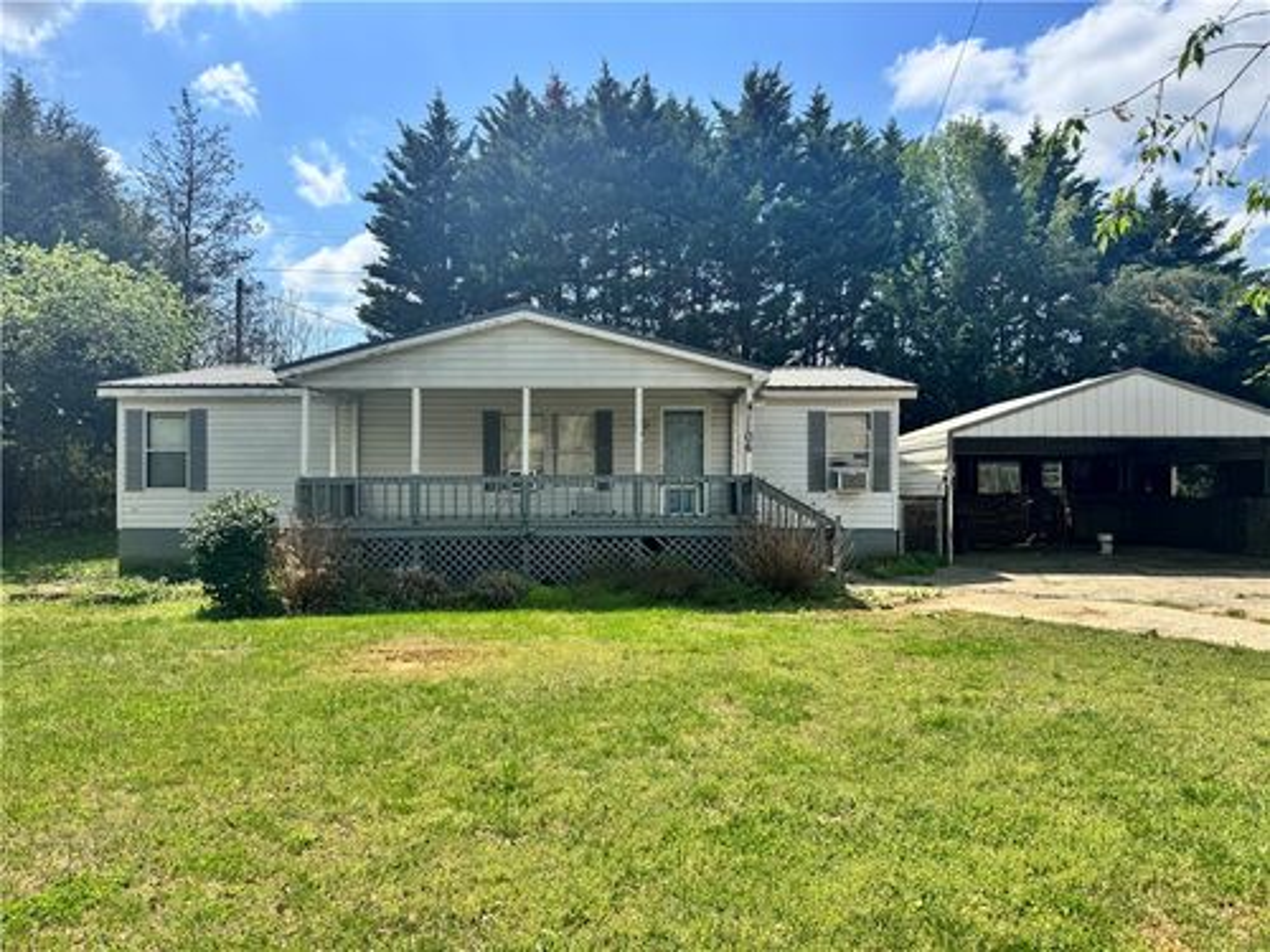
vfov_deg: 56.8
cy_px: 476
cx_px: 635
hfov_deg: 71.6
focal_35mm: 24
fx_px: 881
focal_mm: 6.76
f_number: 1.78
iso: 80
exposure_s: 1/3597
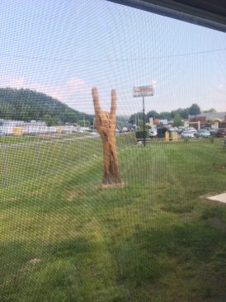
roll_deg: +2.9
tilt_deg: -6.5
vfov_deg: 61.7
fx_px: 253
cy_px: 151
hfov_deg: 48.2
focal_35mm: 29
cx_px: 113
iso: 25
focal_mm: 4.15
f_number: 2.2
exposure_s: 1/126
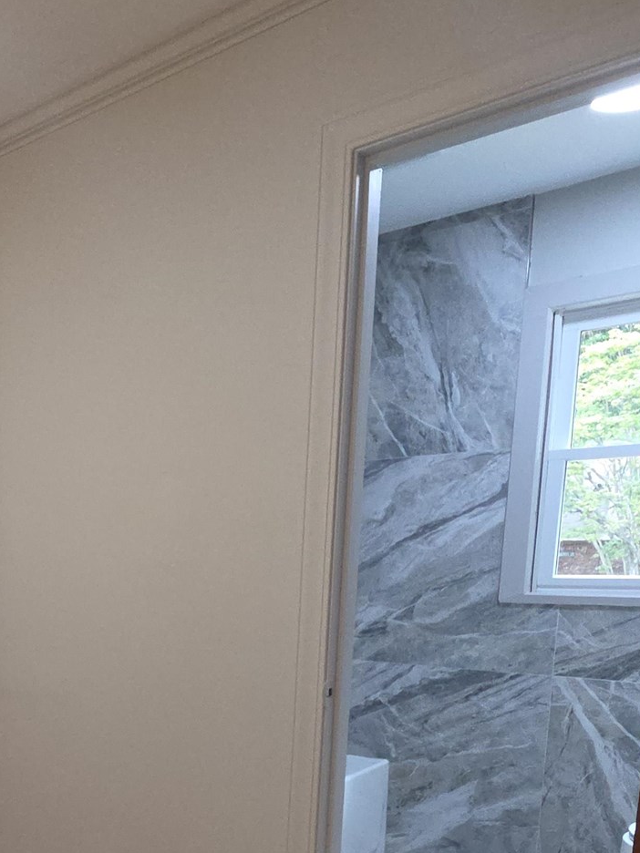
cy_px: 694
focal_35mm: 32
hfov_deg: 38.9
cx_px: -4
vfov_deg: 52.7
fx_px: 789
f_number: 2.2
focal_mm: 2.2
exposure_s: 1/60
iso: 160
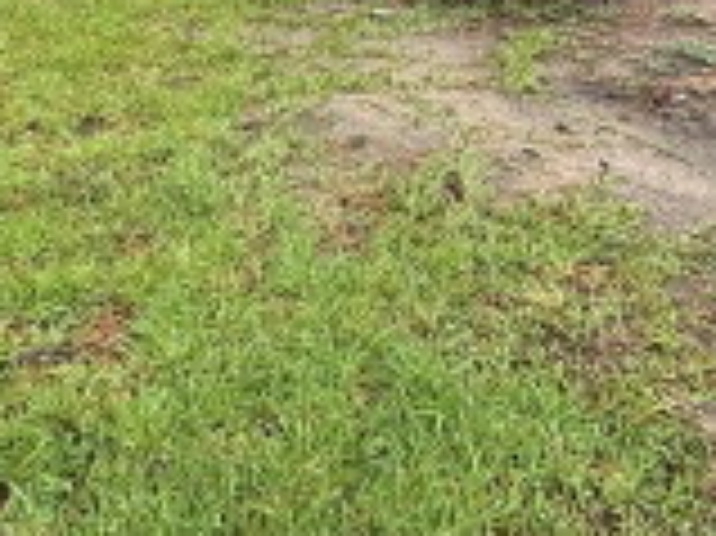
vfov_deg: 26.0
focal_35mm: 45
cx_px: 243
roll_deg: -1.2
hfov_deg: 41.6
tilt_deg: -0.1
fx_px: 930
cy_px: -212
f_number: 2.2
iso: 64
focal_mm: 2.22
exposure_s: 1/328
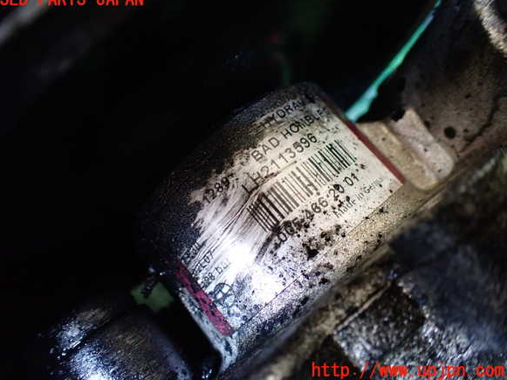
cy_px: 185
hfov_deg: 58.4
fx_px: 454
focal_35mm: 31
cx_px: 247
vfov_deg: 45.4
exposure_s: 1/30
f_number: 2.3
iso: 1000
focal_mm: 5.4
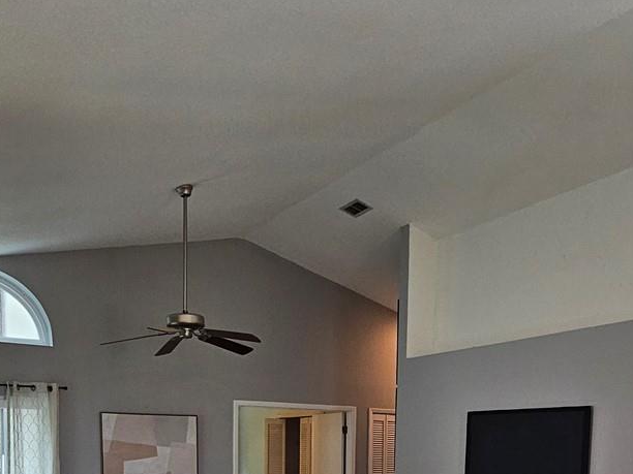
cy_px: 498
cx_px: 324
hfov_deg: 54.0
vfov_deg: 36.5
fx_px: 622
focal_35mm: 34
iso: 160
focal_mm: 2.2
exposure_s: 1/60
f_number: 2.2
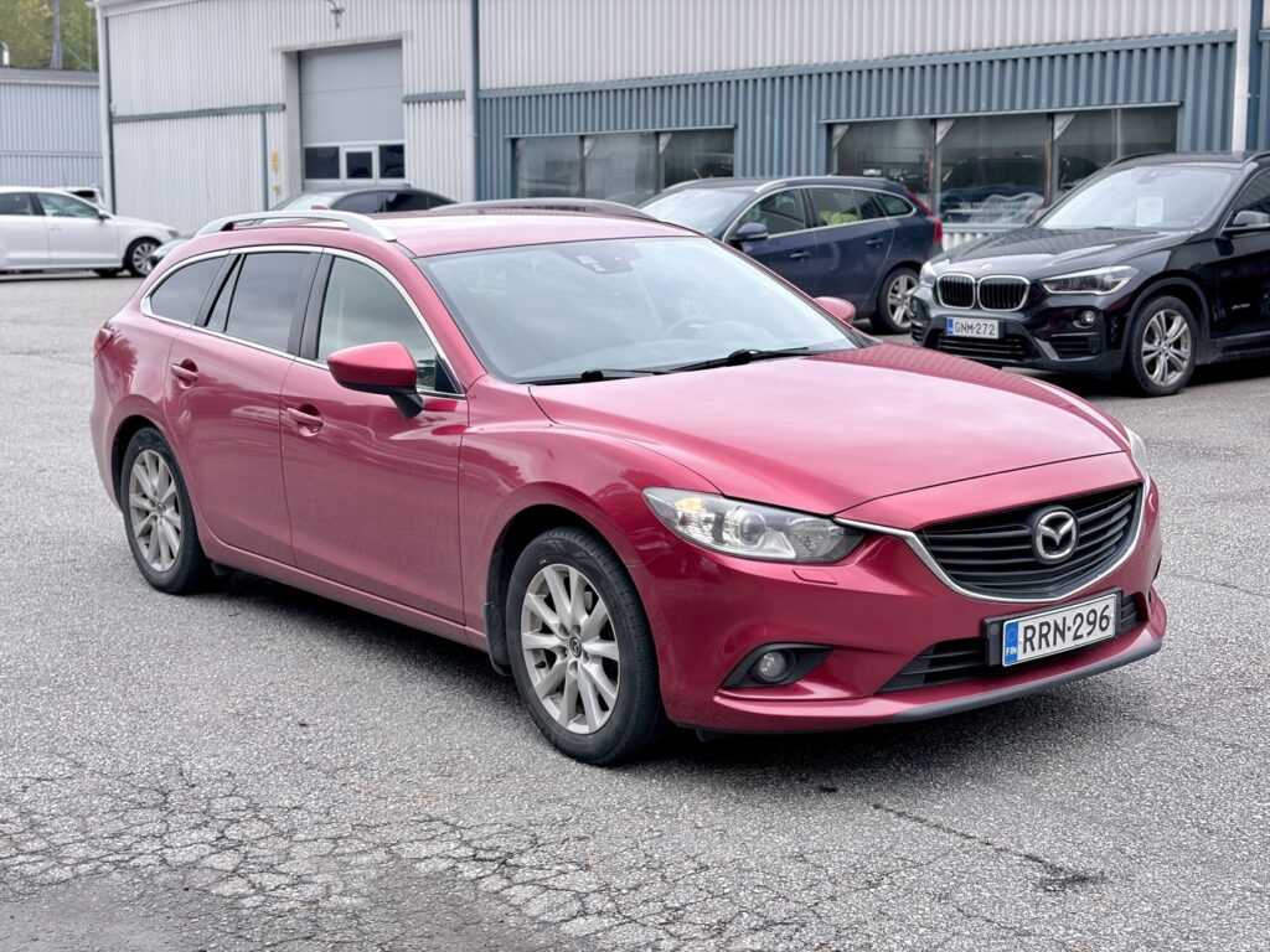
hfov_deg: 36.8
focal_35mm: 52
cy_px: 476
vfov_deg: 28.0
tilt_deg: -8.8
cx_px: 635
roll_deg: +0.1
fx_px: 1908
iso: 32
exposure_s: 1/371
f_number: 1.6
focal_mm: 5.96
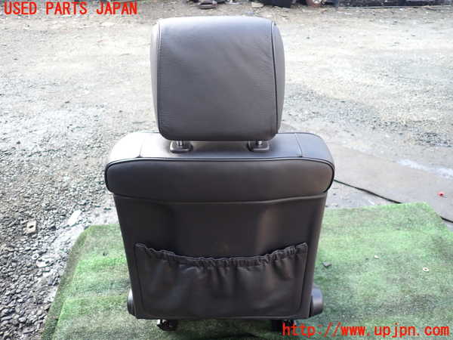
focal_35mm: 25
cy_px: 170
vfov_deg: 54.9
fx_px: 327
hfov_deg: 69.4
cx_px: 226
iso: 100
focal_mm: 4.5
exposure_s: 1/100
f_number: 2
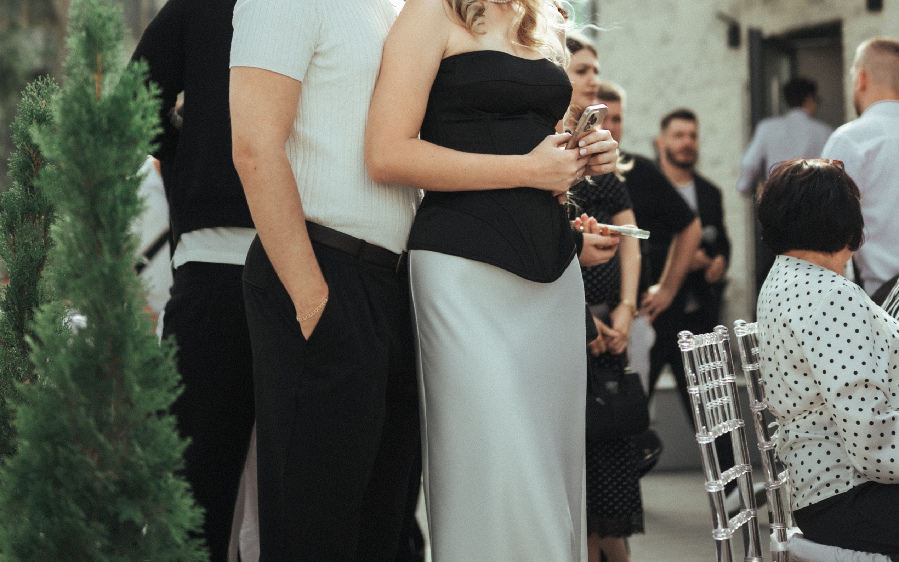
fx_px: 1887
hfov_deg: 26.8
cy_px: 18
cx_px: 449
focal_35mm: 77
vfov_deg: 16.6
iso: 100
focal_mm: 50
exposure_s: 1/3200
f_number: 1.8
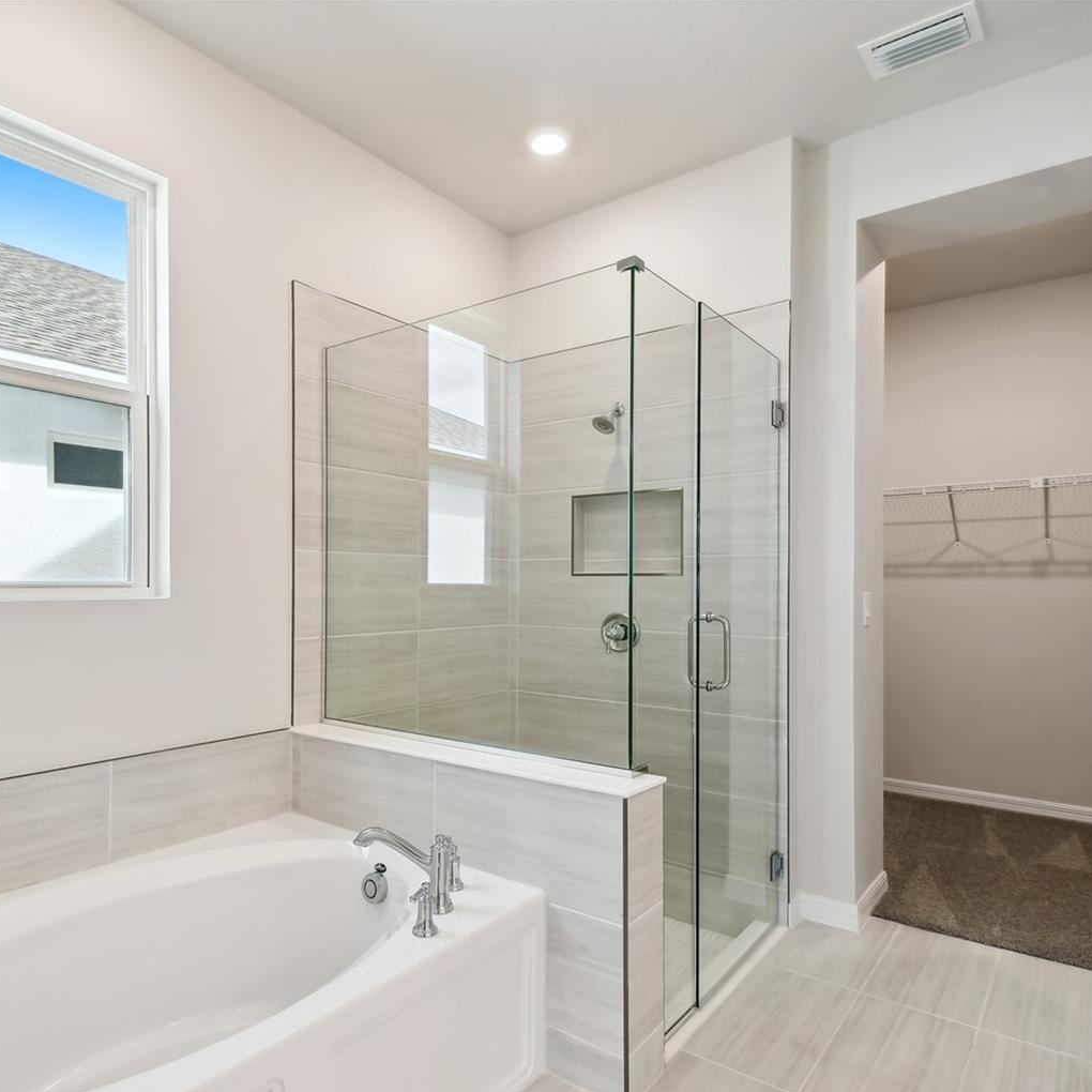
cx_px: 506
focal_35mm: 20
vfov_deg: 74.8
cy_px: 568
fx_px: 714
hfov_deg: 74.7
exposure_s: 1/20
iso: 100
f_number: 7.1
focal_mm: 10
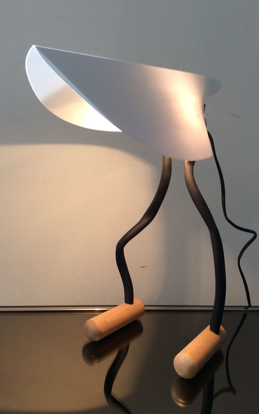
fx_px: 384
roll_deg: -4.6
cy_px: 206
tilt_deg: -6.7
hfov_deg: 37.3
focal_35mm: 34
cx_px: 137
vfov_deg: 56.7
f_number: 2.4
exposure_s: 1/25
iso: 40
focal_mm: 3.3
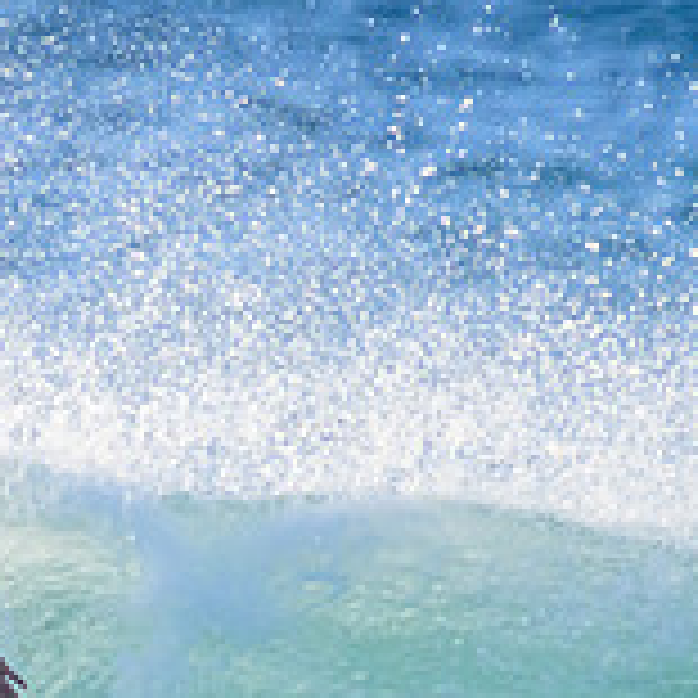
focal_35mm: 2549
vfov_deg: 0.7
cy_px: 831
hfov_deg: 0.7
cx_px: -18
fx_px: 58150
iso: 2800
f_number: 11
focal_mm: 800
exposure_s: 1/2000
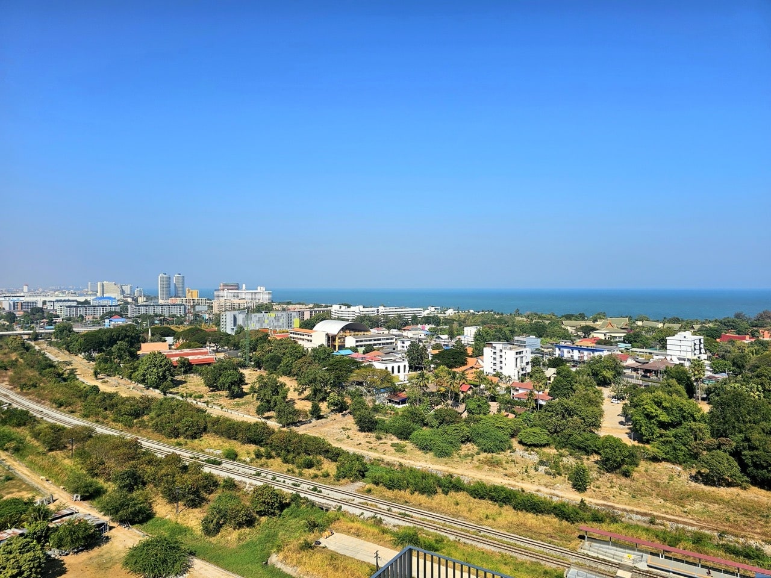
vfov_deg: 58.9
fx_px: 512
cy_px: 289
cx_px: 386
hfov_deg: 73.9
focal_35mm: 23
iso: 10
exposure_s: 1/1111
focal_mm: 6.3
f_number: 1.7
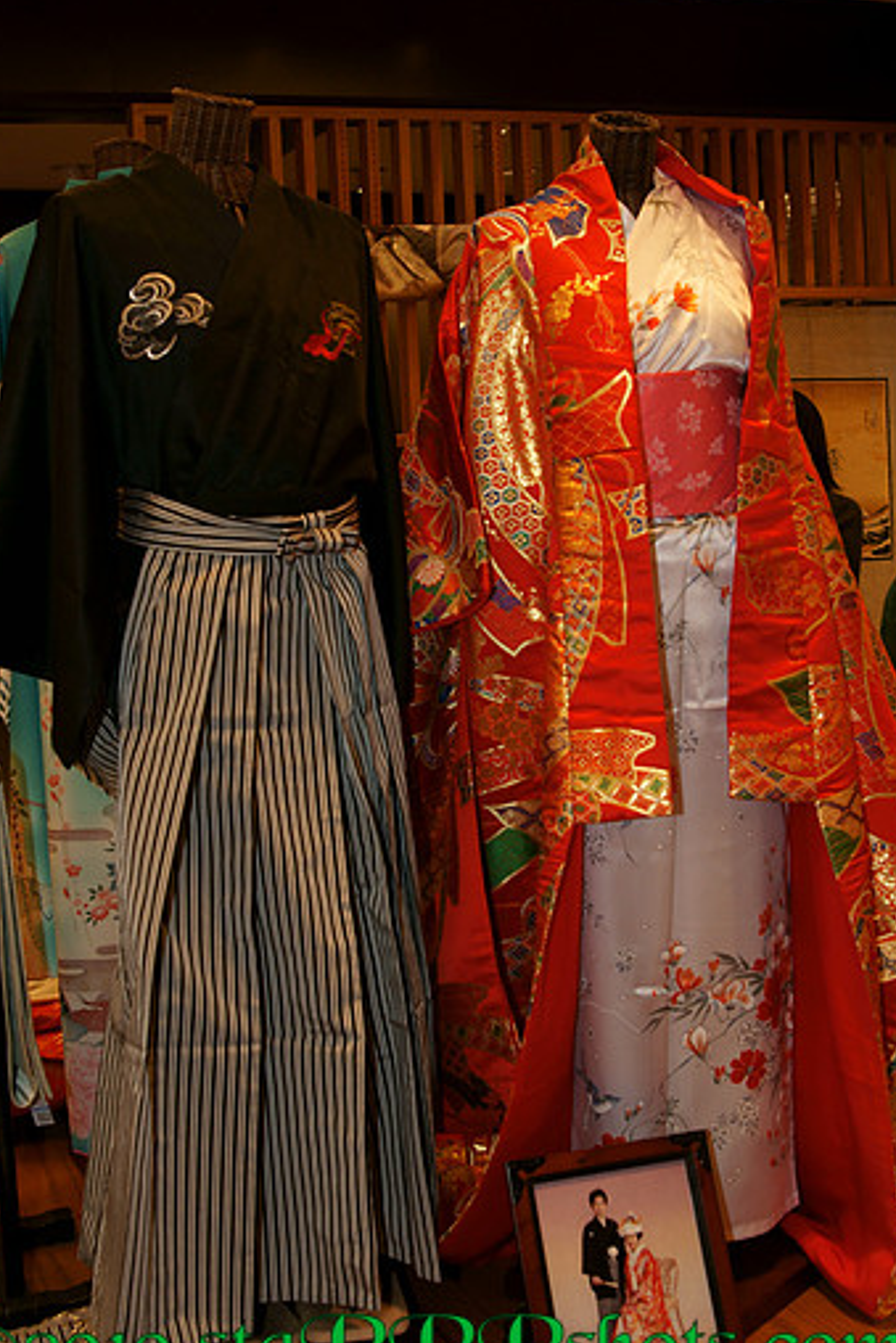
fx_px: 1791
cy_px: 645
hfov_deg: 28.1
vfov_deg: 41.1
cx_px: 429
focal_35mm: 48
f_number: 4
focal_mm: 28
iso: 400
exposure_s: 1/60
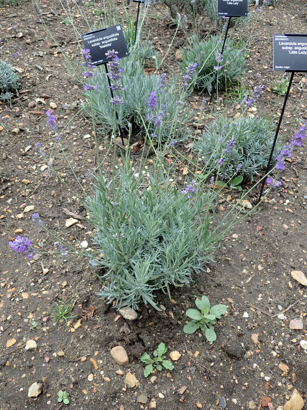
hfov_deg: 46.8
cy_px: 205
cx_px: 154
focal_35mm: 30
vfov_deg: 60.0
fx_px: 355
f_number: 2.3
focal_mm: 5.5
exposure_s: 1/100
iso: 100
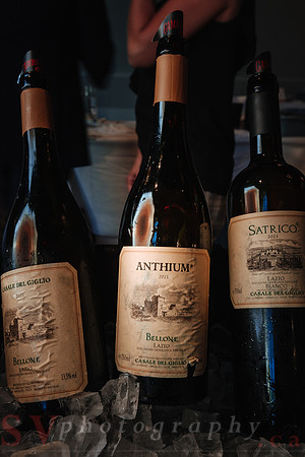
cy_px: 228
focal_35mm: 36
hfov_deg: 36.9
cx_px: 152
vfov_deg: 53.1
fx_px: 457
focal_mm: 24
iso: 200
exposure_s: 1/20
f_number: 8
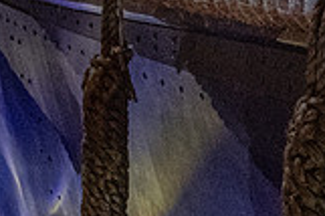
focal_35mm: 215
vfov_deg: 6.2
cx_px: 242
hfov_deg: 9.6
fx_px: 1939
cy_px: -240
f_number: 3.2
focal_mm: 30
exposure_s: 1/100
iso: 8000
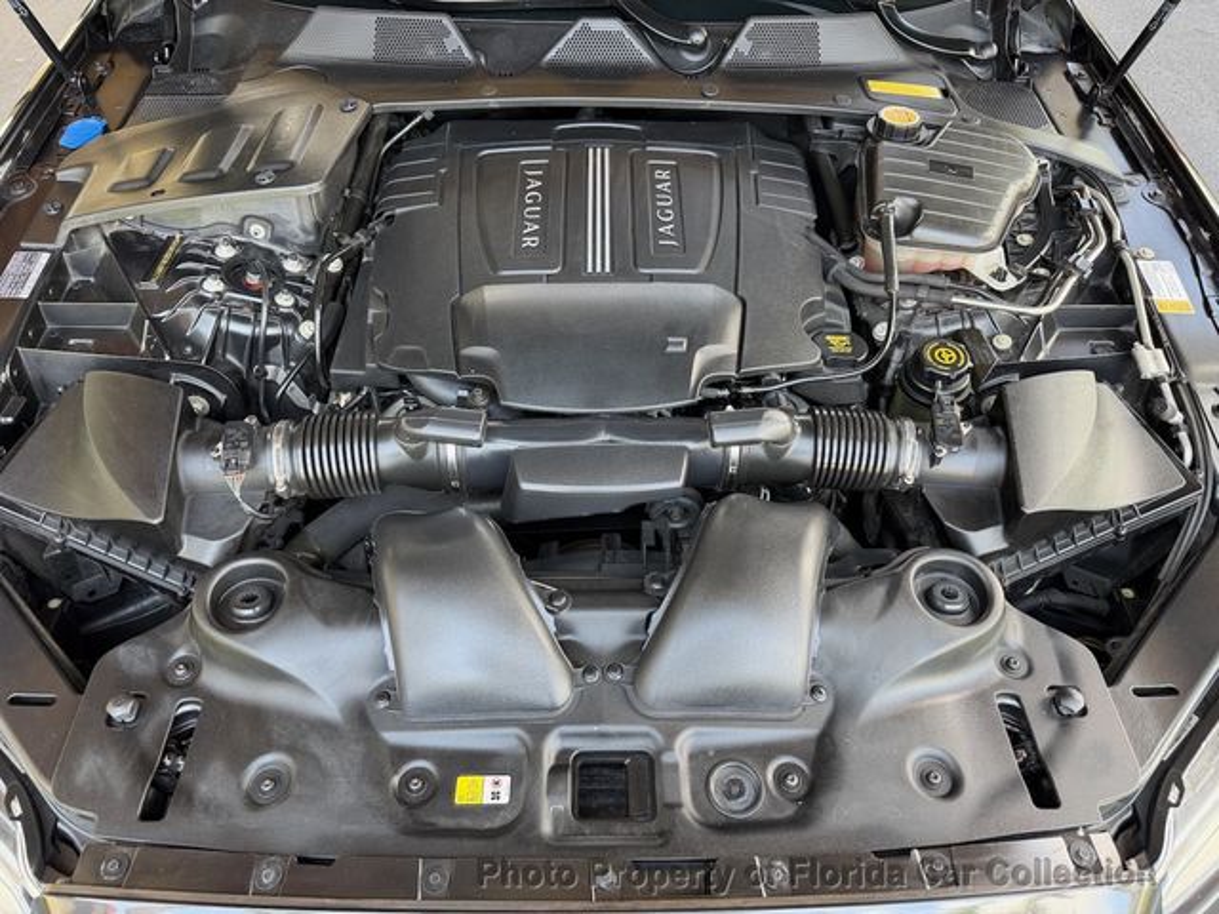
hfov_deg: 71.6
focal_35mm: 24
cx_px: 610
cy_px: 457
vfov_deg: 56.8
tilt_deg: -47.7
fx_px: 845
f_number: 1.78
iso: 160
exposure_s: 1/121
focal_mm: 6.76
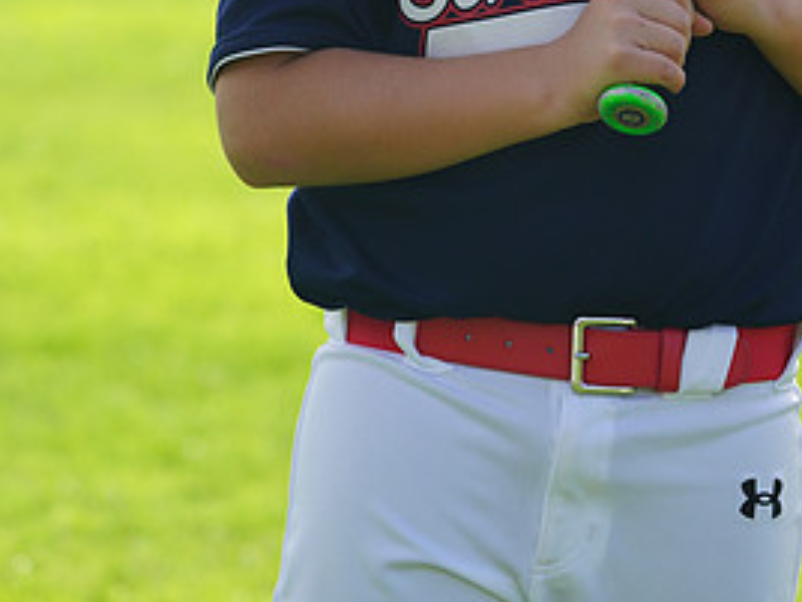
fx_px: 9661
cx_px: 546
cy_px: -204
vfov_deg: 3.6
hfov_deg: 4.8
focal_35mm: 417
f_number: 7.1
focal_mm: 200
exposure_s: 1/250
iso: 160
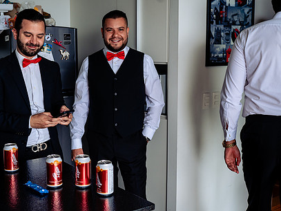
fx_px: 390
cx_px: 102
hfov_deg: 39.4
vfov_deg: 30.2
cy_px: 95
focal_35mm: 48
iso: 500
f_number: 4
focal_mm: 35
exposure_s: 1/200
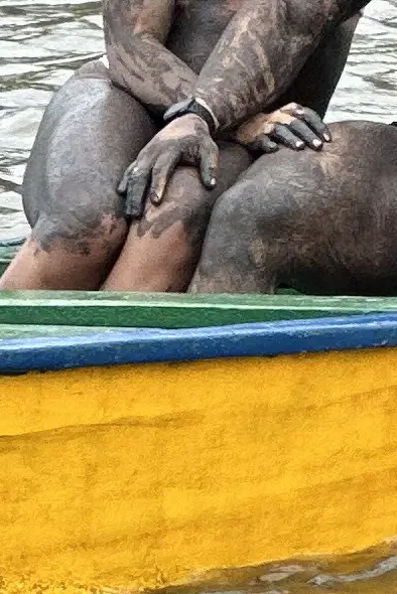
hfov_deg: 2.5
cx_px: 377
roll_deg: -2.7
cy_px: -446
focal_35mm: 547
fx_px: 9037
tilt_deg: -0.5
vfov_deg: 3.7
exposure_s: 1/217
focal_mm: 9
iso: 25
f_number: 2.8
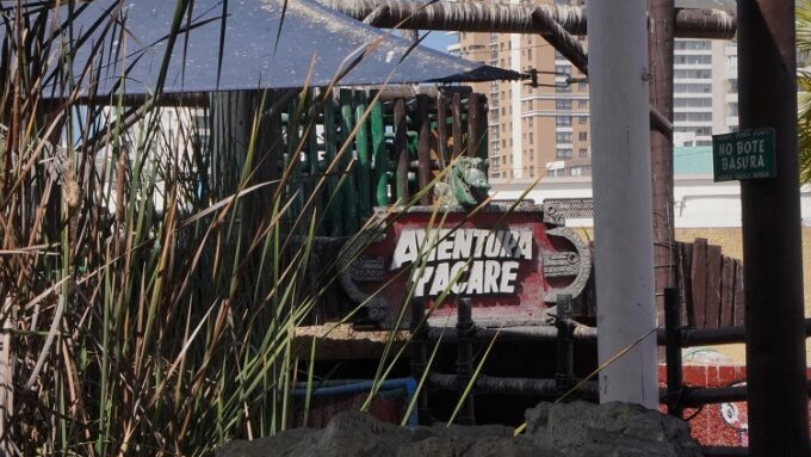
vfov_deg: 8.7
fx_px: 2990
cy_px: 283
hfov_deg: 15.4
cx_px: 475
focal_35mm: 139
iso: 1250
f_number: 22
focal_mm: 70
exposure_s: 1/500
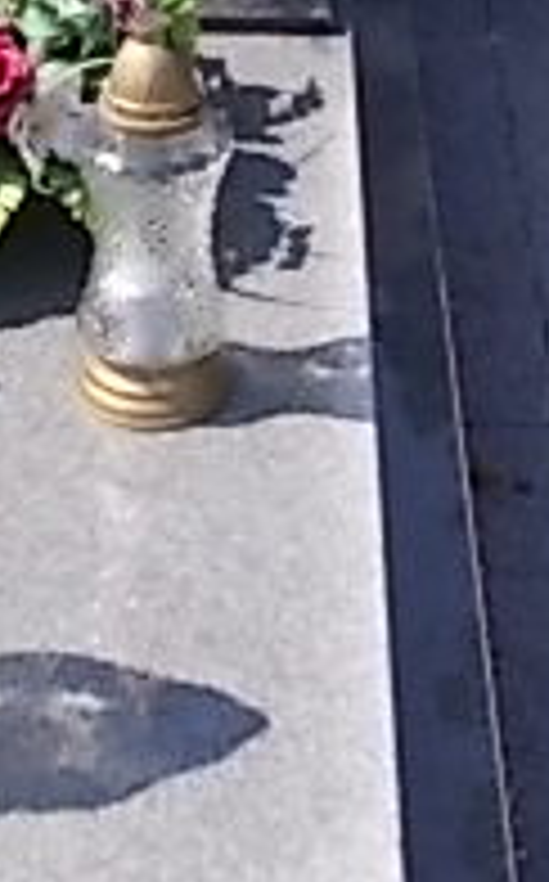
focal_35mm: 90
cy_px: -112
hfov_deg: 14.5
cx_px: 202
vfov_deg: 21.7
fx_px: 2161
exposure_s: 1/100
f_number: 8
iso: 80
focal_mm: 4.6
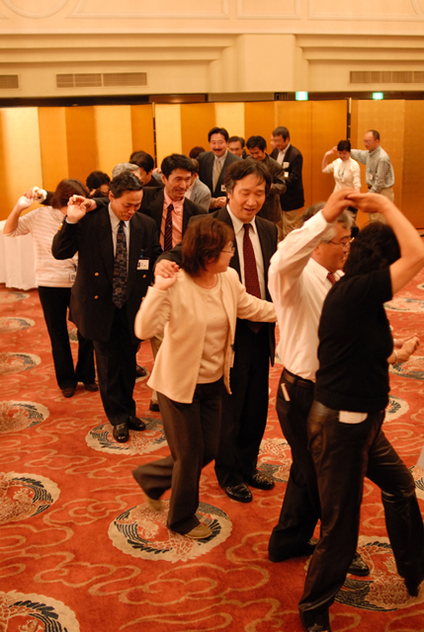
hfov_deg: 32.0
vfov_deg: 46.3
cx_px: 212
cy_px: 316
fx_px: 739
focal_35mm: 42
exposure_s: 1/90
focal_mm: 28
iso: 800
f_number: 2
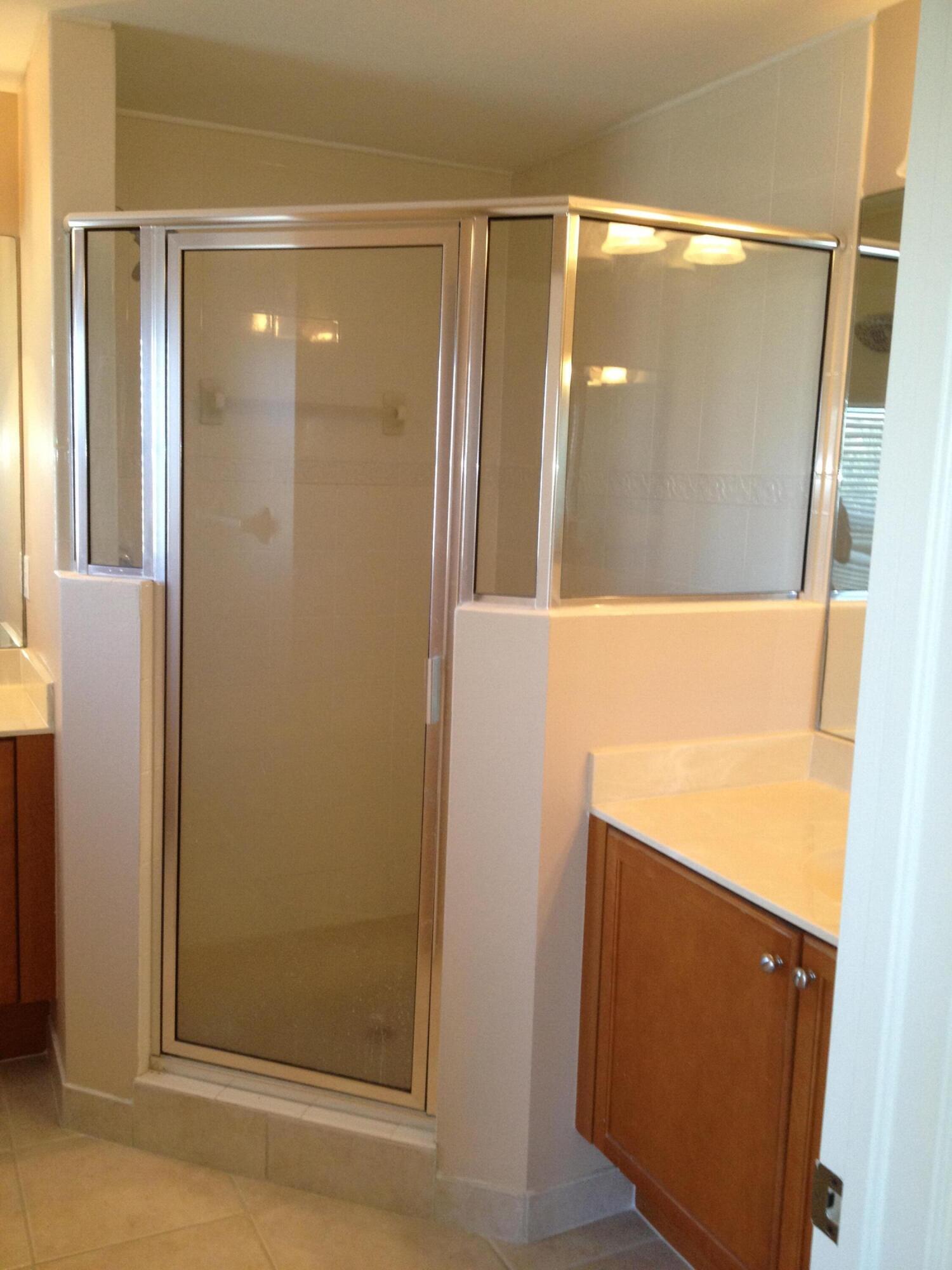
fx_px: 1283
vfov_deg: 52.6
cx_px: 476
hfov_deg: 40.7
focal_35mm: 35
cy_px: 635
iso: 160
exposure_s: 1/20
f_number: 2.4
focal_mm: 4.28
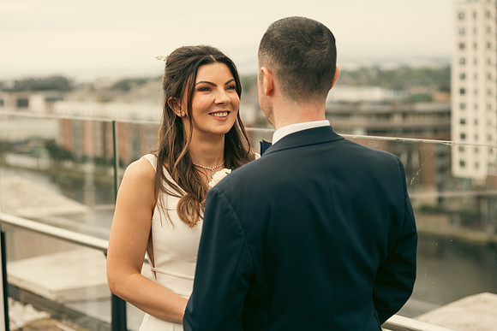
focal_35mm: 80
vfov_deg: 17.1
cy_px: 166
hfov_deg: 25.4
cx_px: 248
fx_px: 1105
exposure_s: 1/250
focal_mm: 80
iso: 160
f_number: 3.5
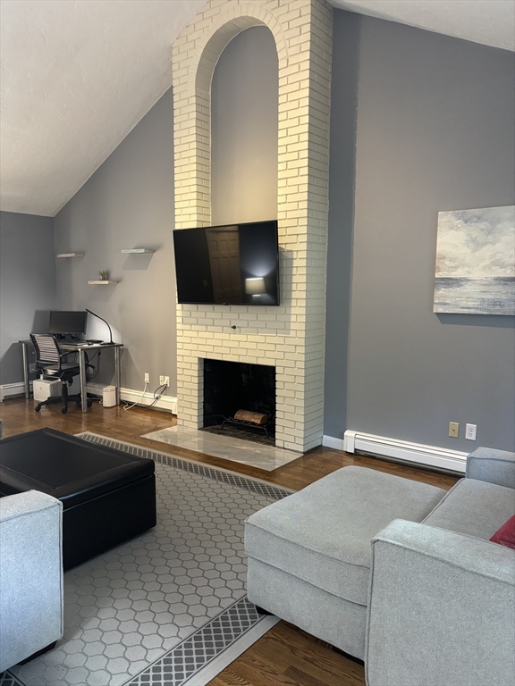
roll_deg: -1.2
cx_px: 258
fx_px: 516
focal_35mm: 26
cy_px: 343
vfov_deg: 67.3
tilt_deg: -6.2
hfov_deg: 53.1
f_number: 1.6
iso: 320
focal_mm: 5.96
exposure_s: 1/60
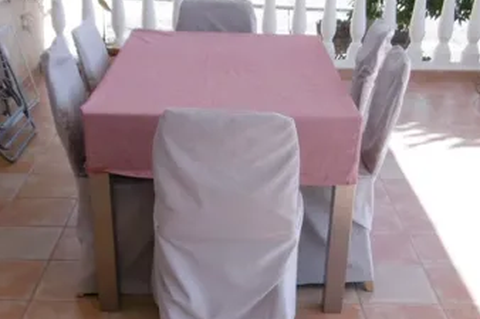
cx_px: 251
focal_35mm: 52
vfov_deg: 25.5
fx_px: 693
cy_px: 258
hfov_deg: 38.2
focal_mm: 4.3
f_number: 3.1
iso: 100
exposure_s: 1/500
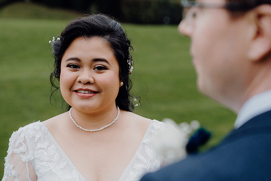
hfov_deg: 28.8
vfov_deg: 19.5
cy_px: 90
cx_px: 136
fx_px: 527
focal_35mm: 70
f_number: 3.5
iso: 640
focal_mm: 70
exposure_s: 1/160
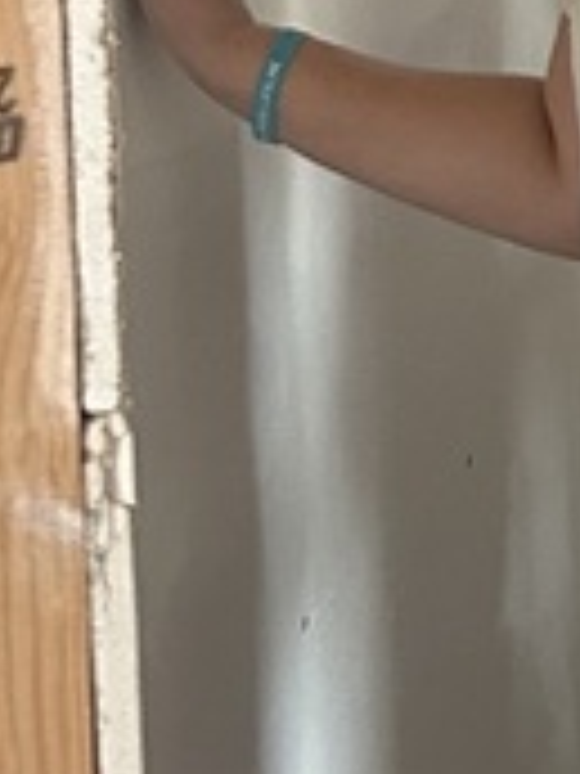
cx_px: 1196
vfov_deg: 12.3
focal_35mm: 155
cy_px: -243
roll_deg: +0.0
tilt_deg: -7.6
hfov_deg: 9.0
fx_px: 3463
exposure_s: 1/60
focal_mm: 5.7
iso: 400
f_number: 1.5
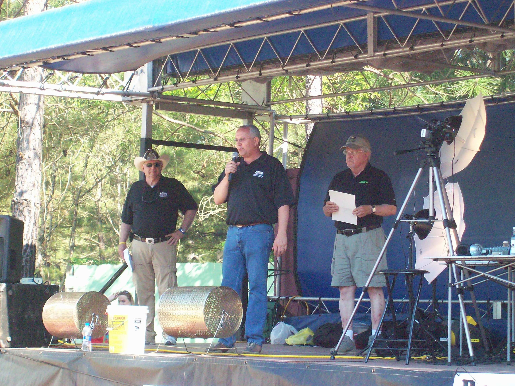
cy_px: 193
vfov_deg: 13.7
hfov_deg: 18.2
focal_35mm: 108
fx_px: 1607
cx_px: 258
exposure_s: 1/257
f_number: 4.8
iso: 371
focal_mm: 18
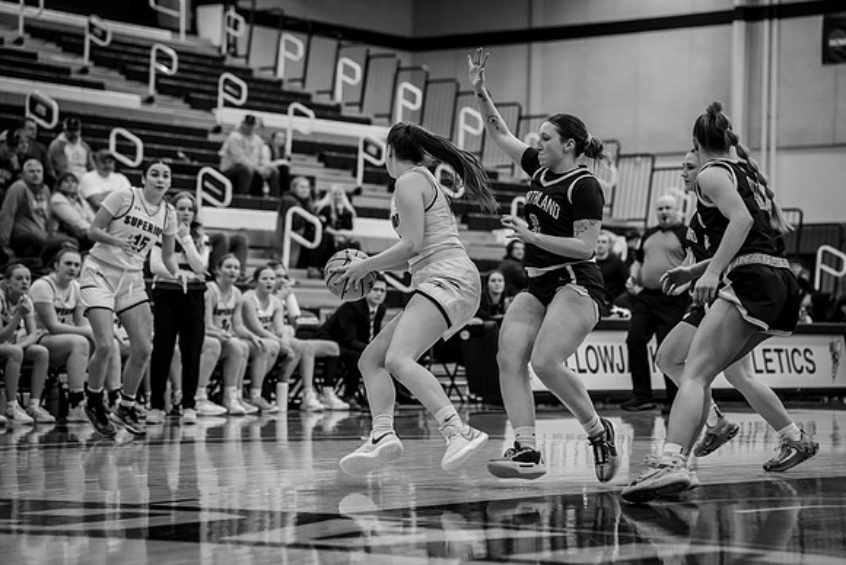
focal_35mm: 102
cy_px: 281
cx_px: 451
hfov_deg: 19.9
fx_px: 2405
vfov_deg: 13.4
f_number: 3.2
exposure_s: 1/640
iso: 2500
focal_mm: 94
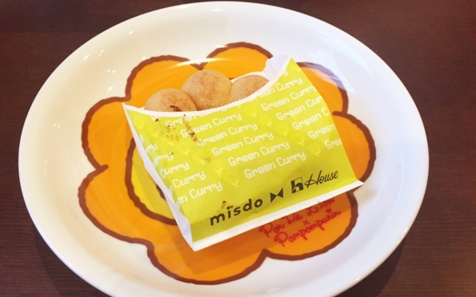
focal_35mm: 31
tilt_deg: -56.2
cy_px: 173
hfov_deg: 61.2
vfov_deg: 40.5
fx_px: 402
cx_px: 237
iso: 160
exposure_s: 1/30
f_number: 2.2
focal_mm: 4.15
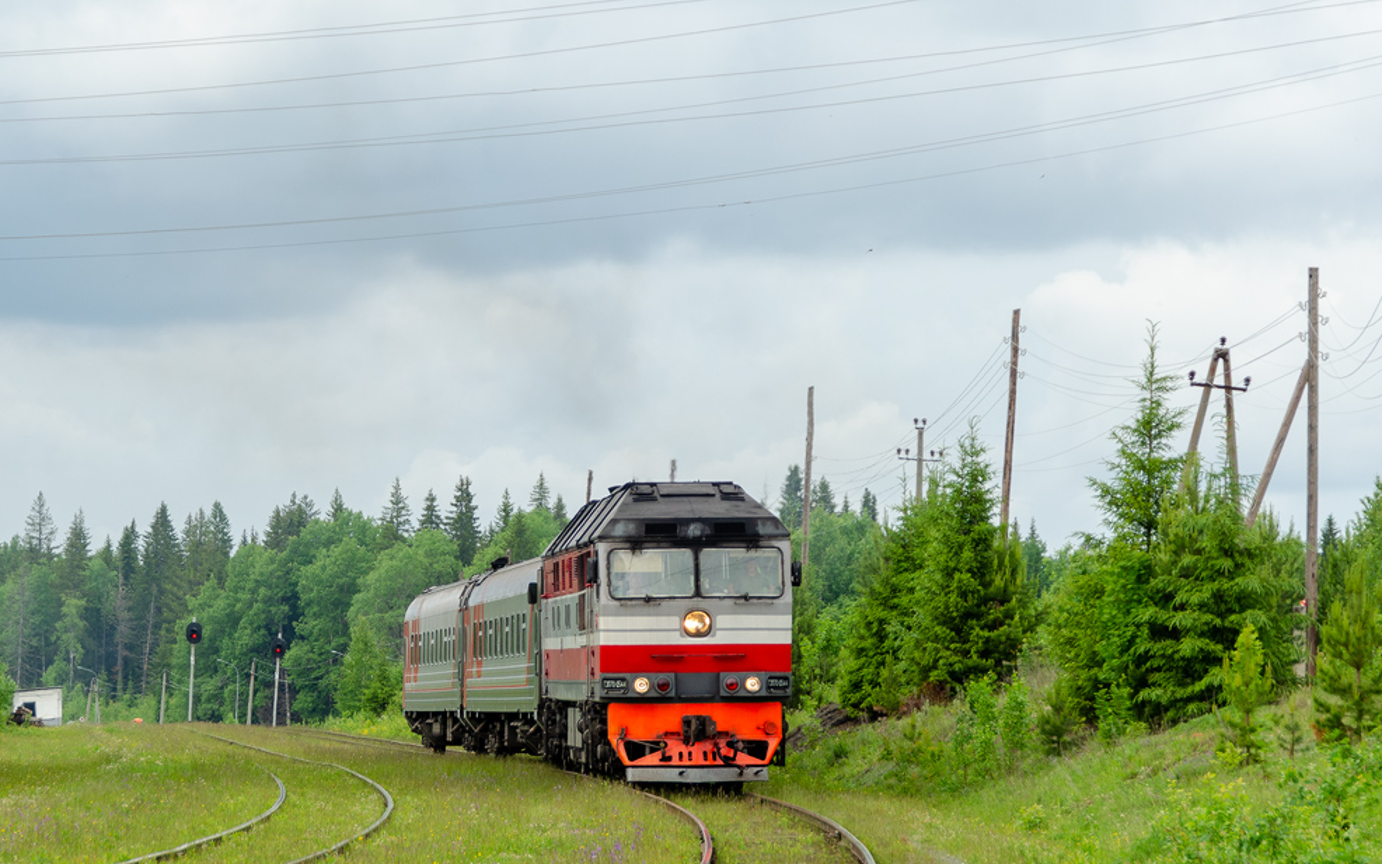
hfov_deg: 12.7
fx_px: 6214
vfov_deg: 7.9
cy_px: 473
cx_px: 586
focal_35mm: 165
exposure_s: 1/400
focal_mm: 82
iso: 200
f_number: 7.1
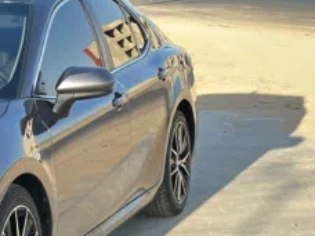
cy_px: 148
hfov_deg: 14.2
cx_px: -41
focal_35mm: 135
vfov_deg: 11.0
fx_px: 1228
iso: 80
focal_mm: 6.86
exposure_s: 1/460
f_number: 1.78
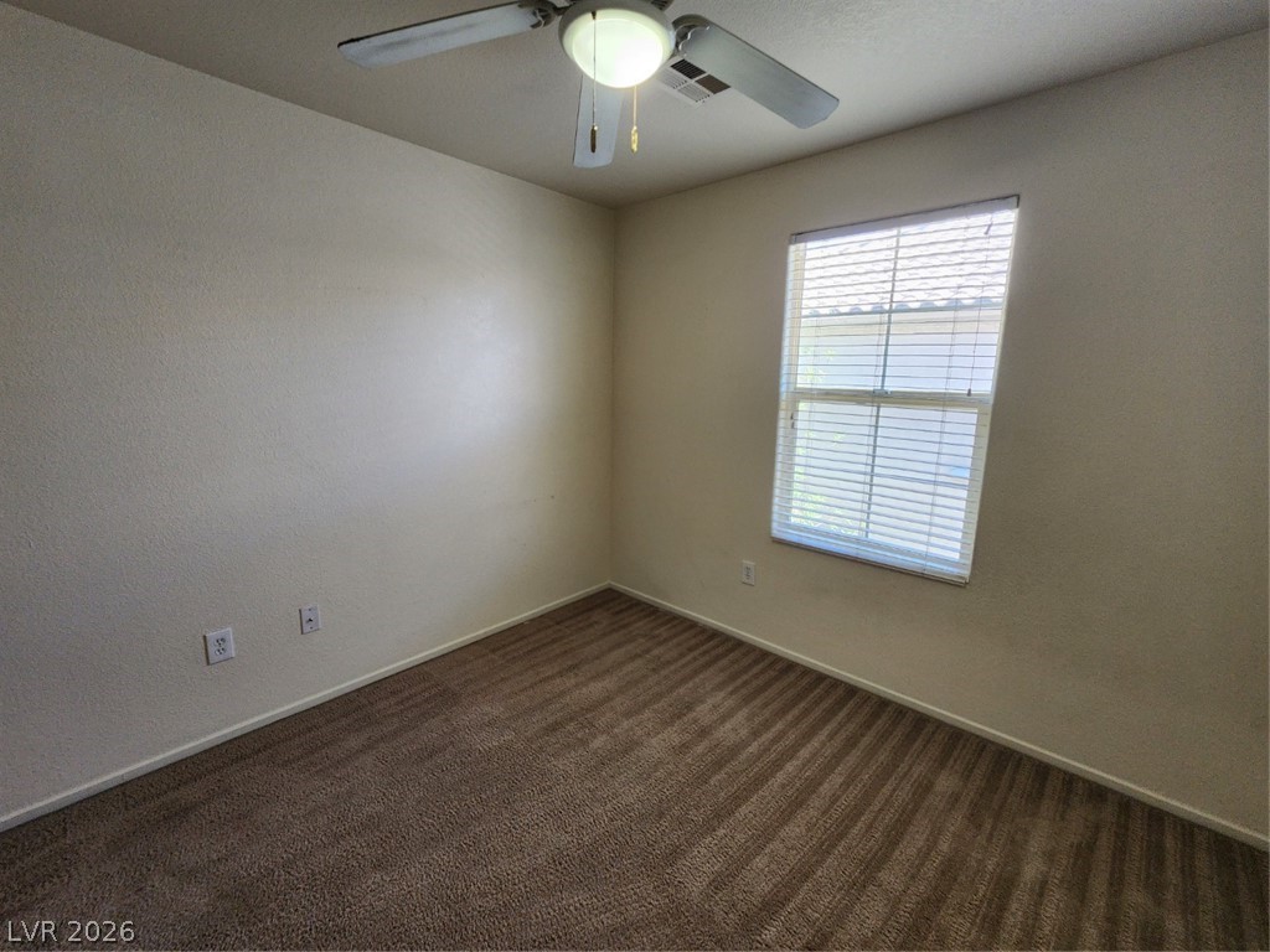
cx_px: 635
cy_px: 476
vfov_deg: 89.9
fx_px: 477
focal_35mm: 13
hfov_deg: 106.2
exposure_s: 1/60
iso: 125
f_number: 2.2
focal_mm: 2.2
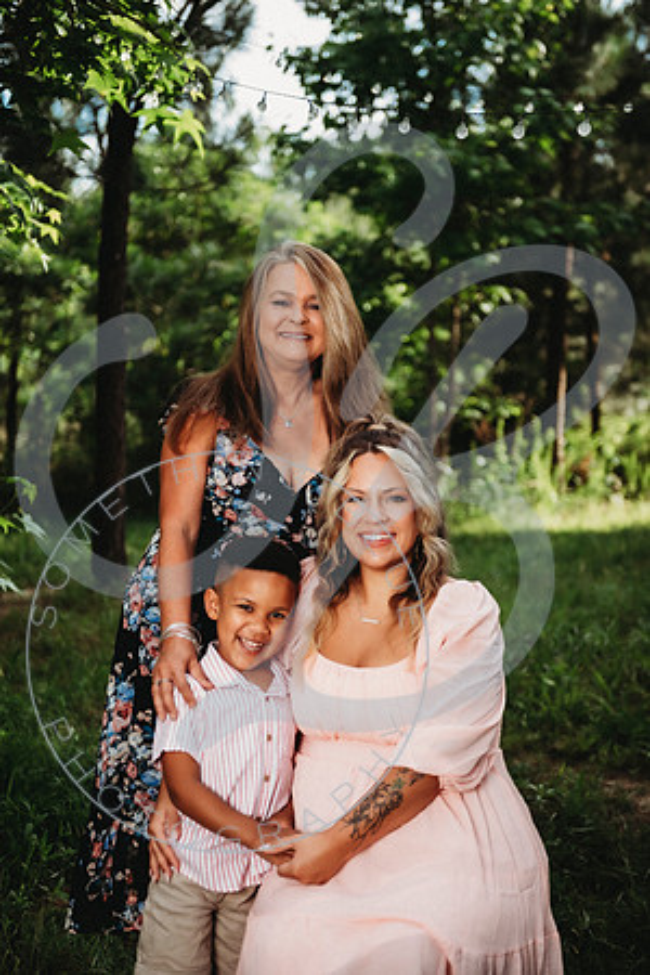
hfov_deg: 23.4
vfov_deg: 34.5
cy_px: 488
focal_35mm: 58
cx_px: 325
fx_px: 1571
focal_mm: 58
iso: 50
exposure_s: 1/200
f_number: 2.8
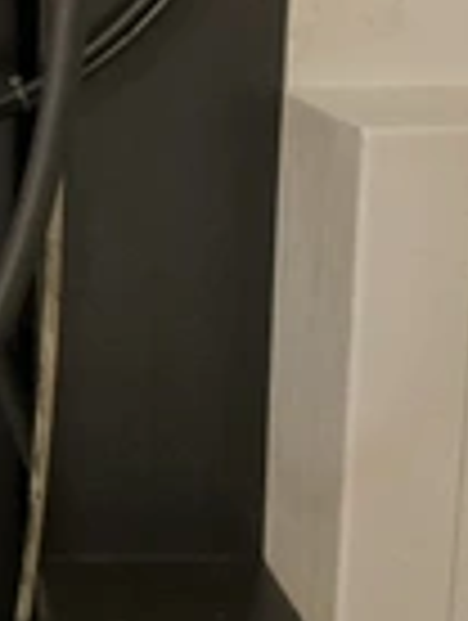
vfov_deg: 23.1
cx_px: -176
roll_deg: -1.4
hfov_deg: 16.5
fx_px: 1510
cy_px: 171
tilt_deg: -9.4
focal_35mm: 84
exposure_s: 1/15
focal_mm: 3
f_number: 1.8
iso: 640
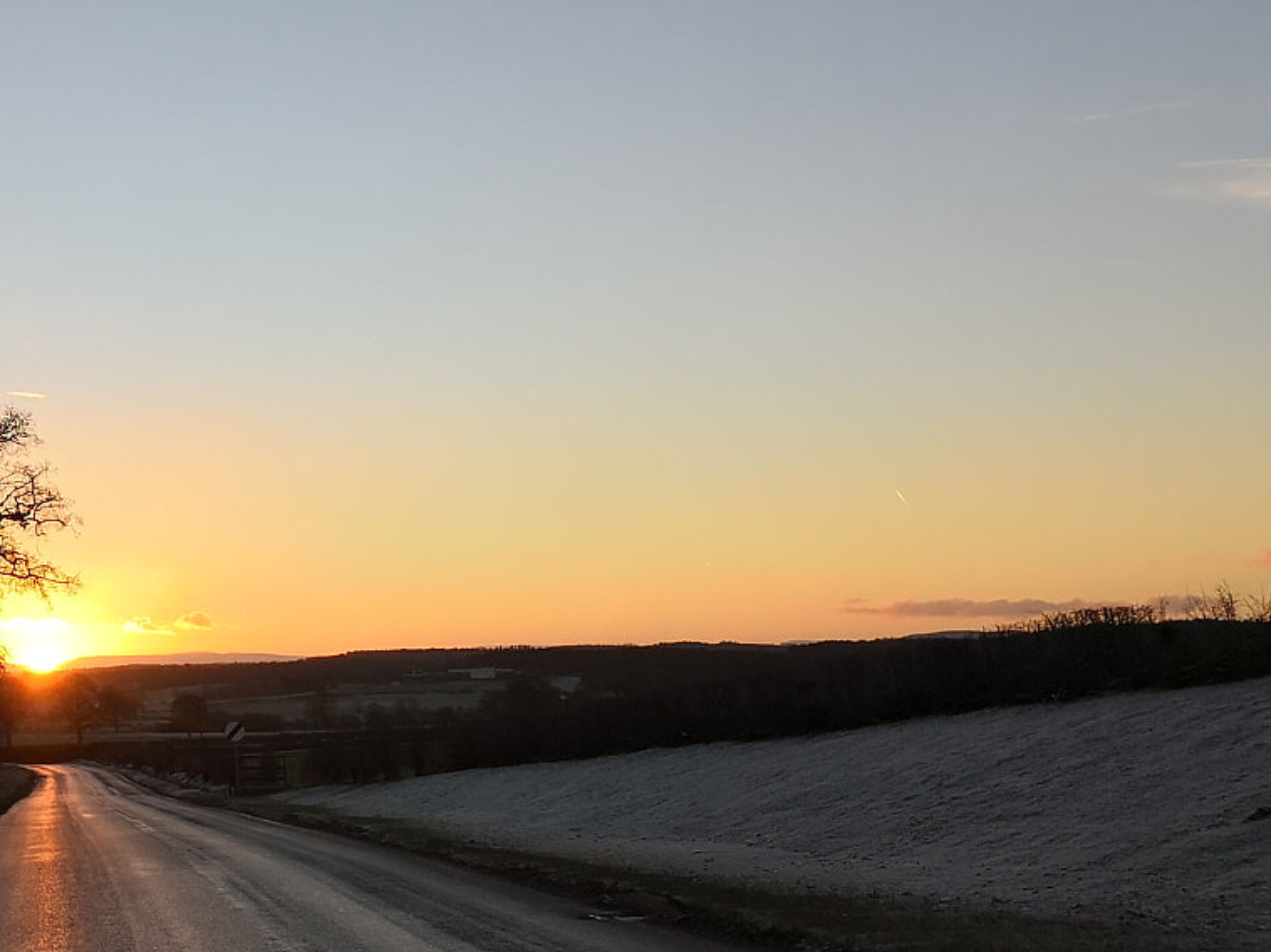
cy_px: 510
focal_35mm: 57
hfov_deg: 31.5
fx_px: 2092
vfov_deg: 25.6
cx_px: 32
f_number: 1.6
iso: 50
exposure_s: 1/768
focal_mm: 3.95
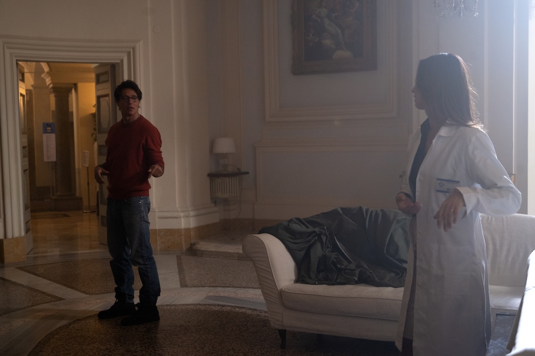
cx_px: 268
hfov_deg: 43.6
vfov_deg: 29.8
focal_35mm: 45
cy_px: 178
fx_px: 668
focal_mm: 45
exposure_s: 1/400
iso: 3200
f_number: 4
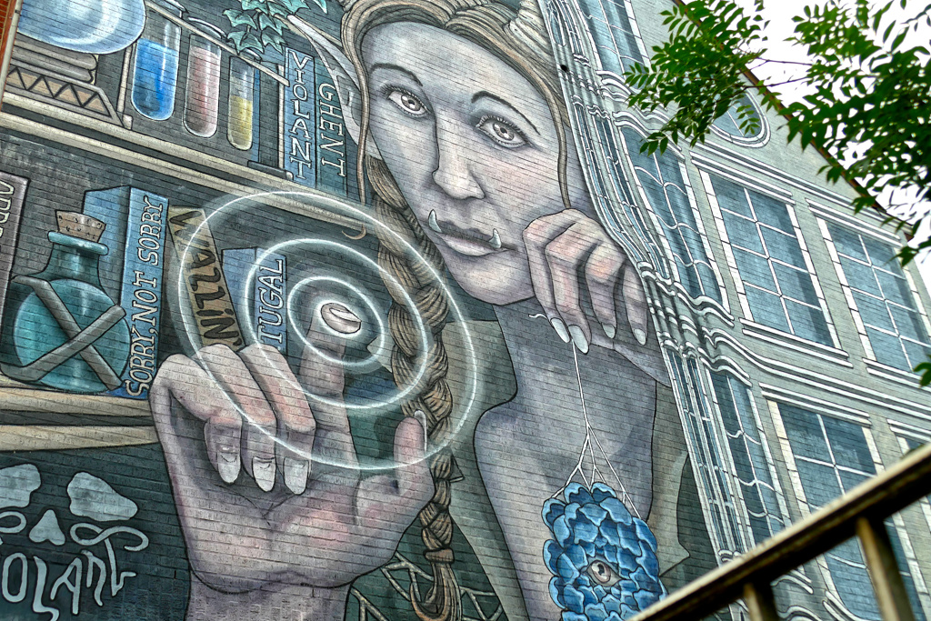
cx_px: 466
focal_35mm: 44
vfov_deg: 30.5
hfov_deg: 44.5
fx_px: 1138
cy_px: 310
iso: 125
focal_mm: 16
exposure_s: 1/800
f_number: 3.2
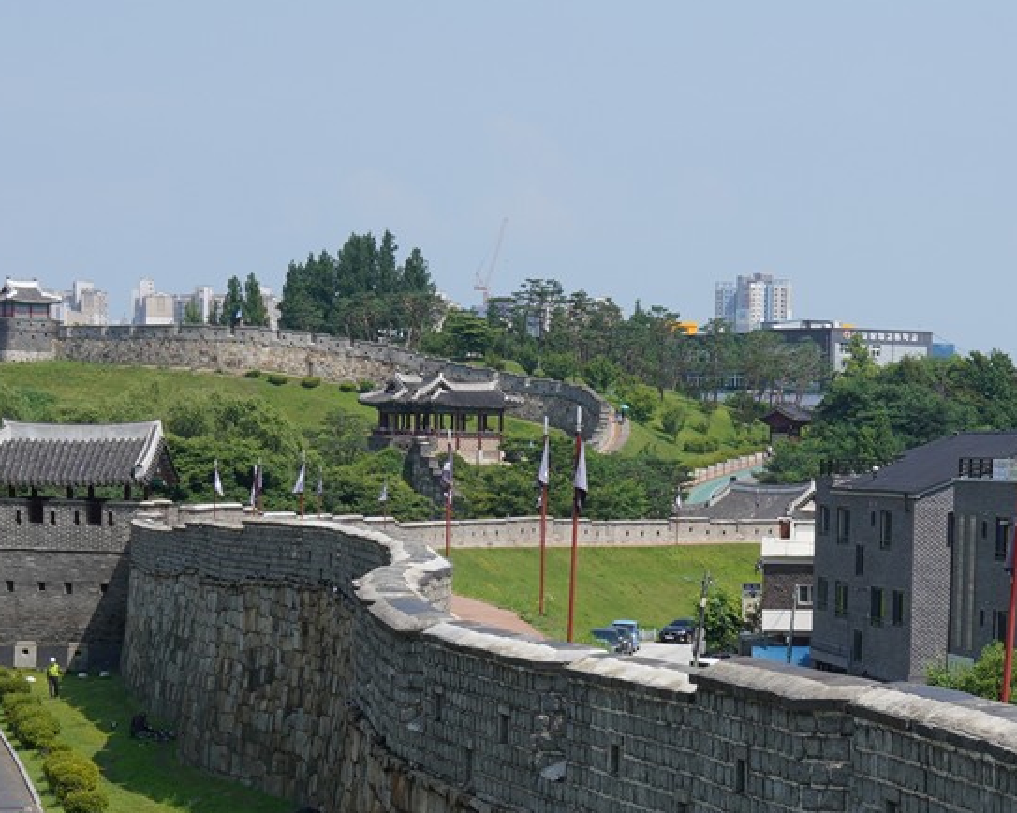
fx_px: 3641
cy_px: 967
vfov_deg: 12.5
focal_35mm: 121
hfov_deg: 15.9
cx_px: 678
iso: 200
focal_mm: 35
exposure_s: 1/125
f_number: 16
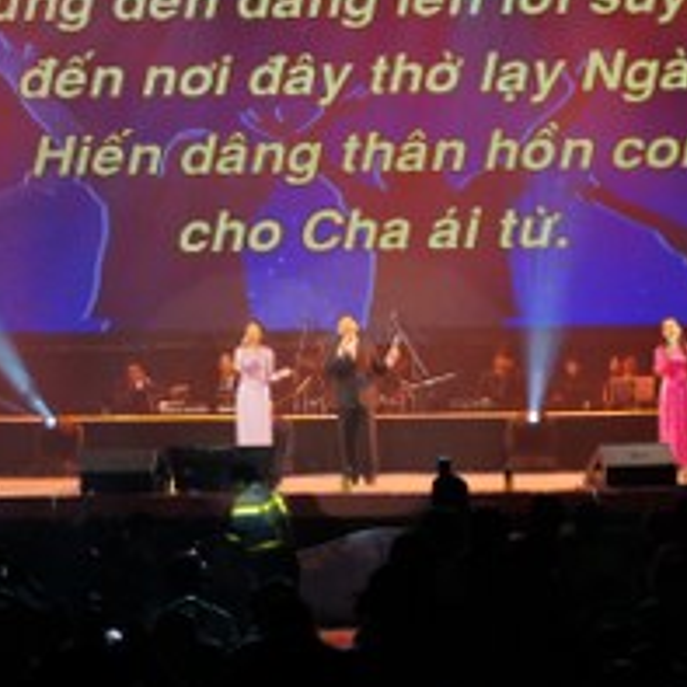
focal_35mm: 203
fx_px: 4558
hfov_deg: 8.6
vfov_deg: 8.6
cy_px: 195
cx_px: 380
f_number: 5.6
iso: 1250
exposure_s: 1/125
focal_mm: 70
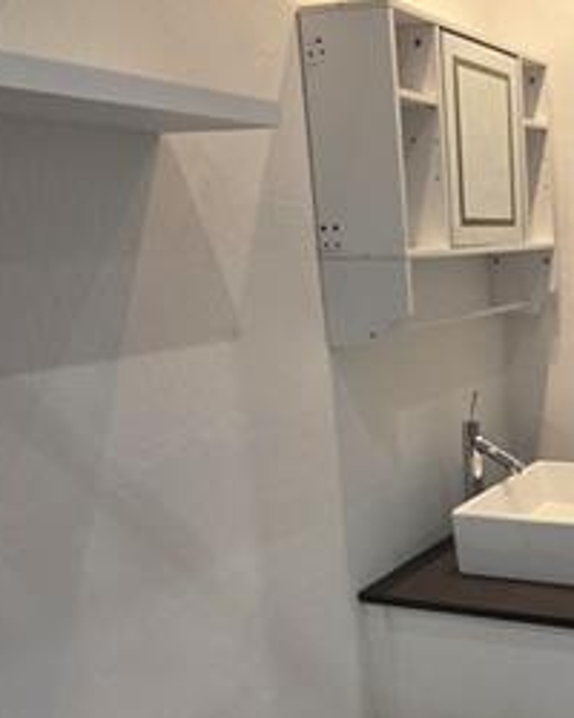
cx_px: 669
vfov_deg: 46.7
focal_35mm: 39
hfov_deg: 32.4
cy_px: 411
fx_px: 828
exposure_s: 1/120
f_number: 1.9
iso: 100
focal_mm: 2.2
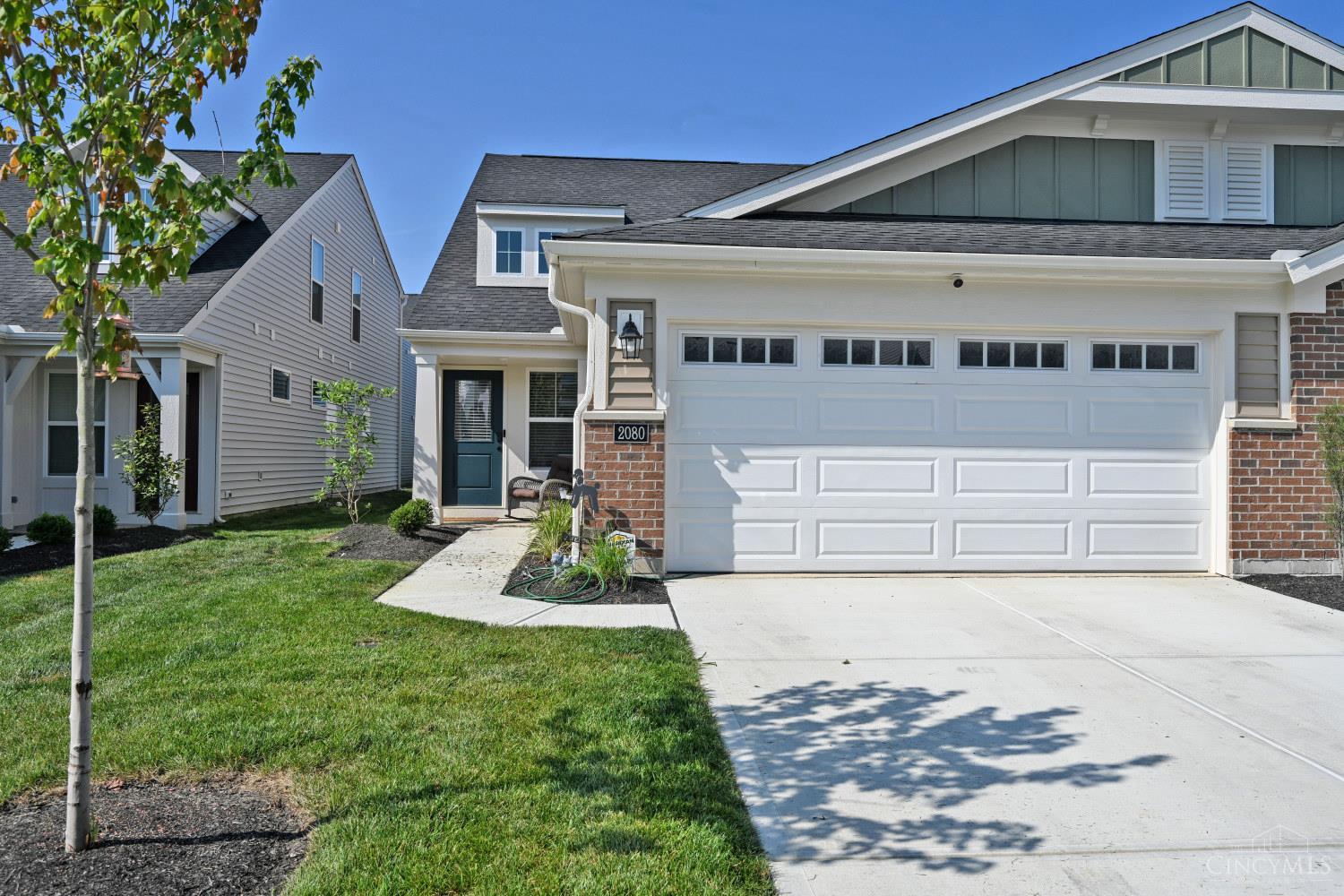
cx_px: 672
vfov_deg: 50.4
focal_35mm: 26
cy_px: 448
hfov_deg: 70.4
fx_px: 952
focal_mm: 25.5
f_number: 8
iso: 100
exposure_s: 1/500
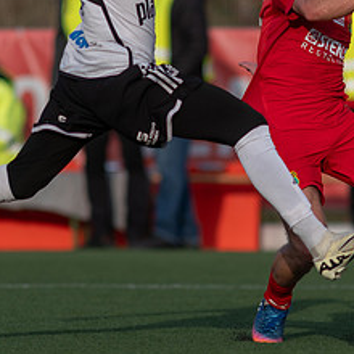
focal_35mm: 1007
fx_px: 11651
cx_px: 254
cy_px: 105
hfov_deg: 1.7
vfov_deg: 1.7
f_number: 3.2
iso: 220
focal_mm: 300
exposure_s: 1/2000
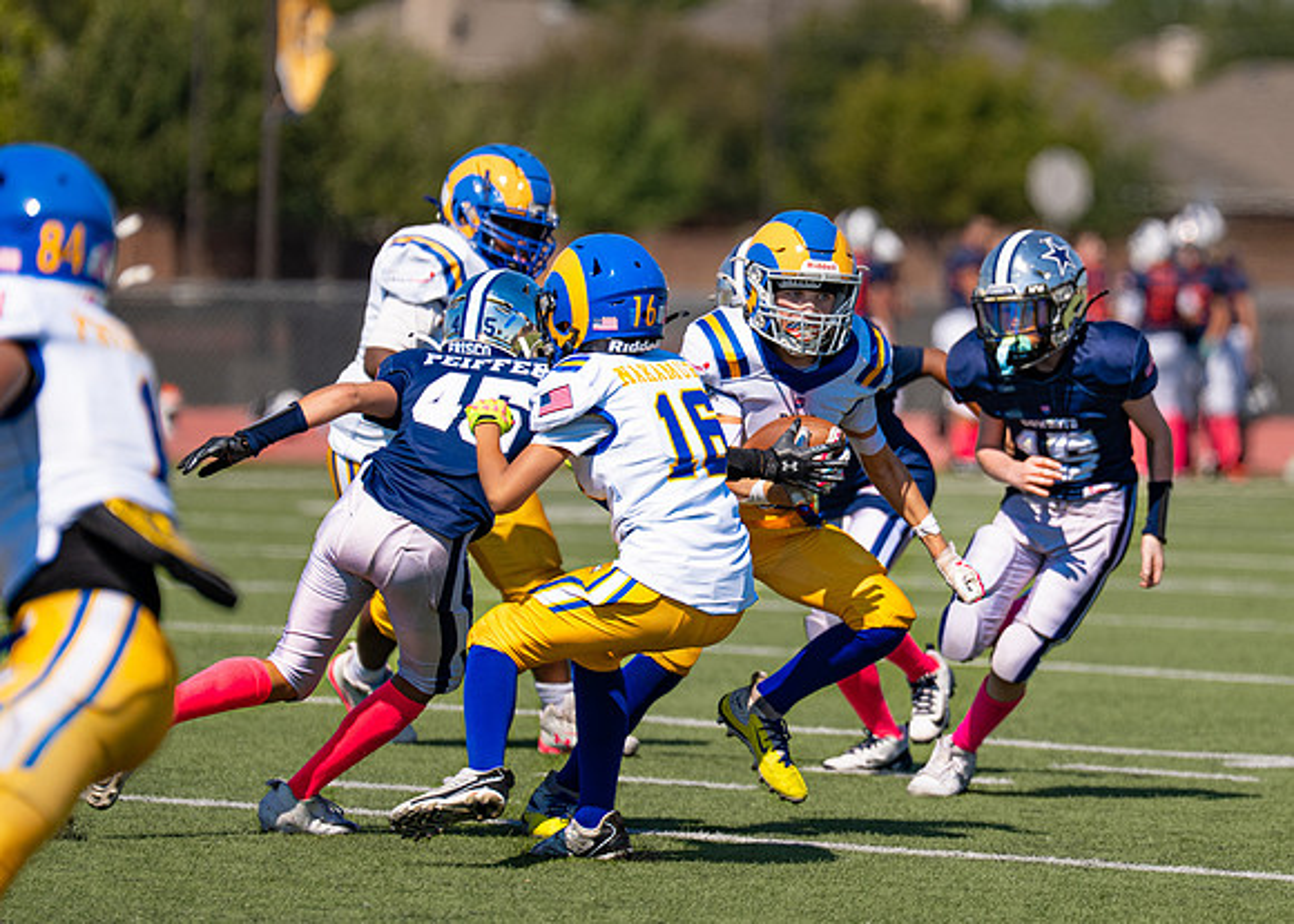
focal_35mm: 370
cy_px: 408
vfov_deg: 3.9
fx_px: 13605
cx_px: 874
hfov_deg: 5.4
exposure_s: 1/3200
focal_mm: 200
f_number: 2.8
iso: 125
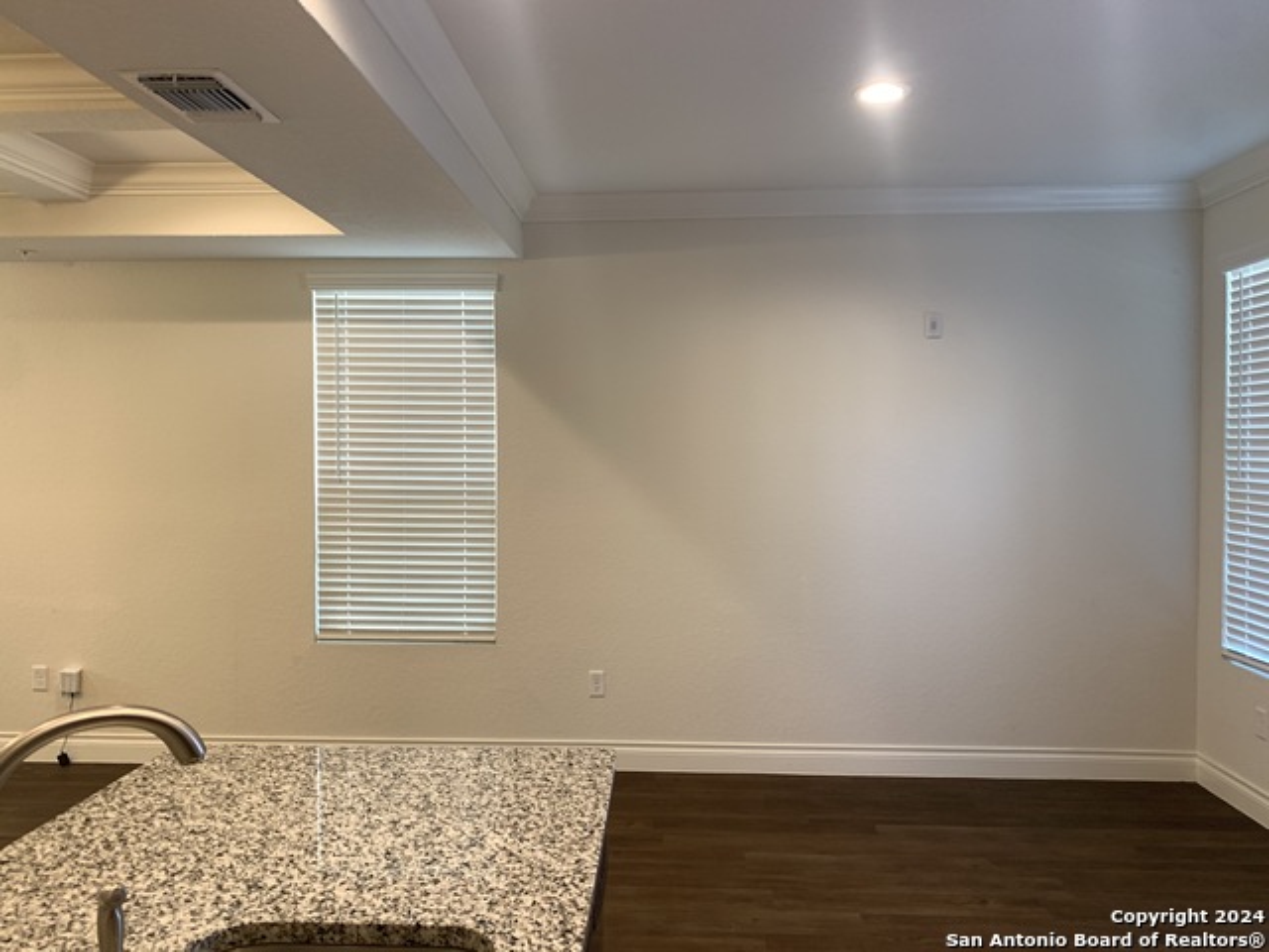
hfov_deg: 67.3
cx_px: 634
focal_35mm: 26
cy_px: 476
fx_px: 953
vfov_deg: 53.1
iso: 100
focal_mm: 4.25
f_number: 1.8
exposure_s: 1/60
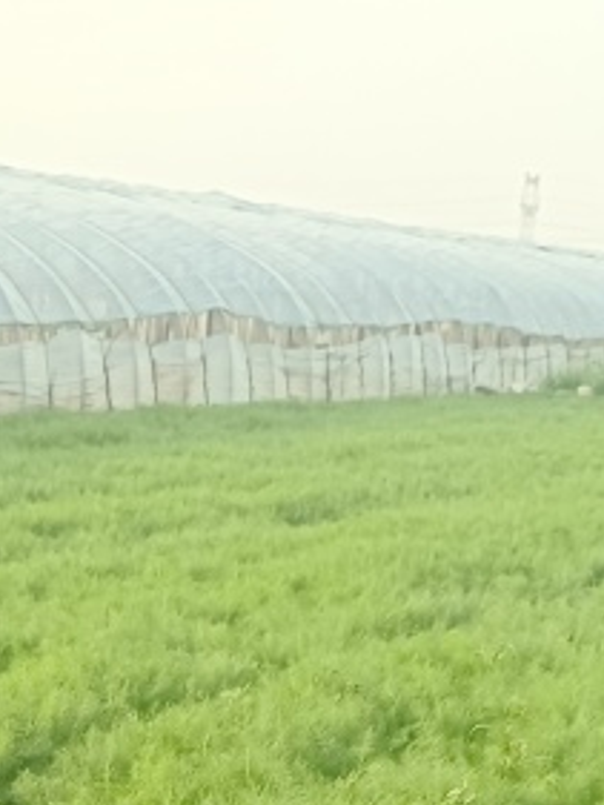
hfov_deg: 15.5
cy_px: 1319
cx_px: 169
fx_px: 2208
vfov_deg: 17.7
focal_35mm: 95
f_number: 1.79
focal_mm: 4.71
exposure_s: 1/319
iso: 100
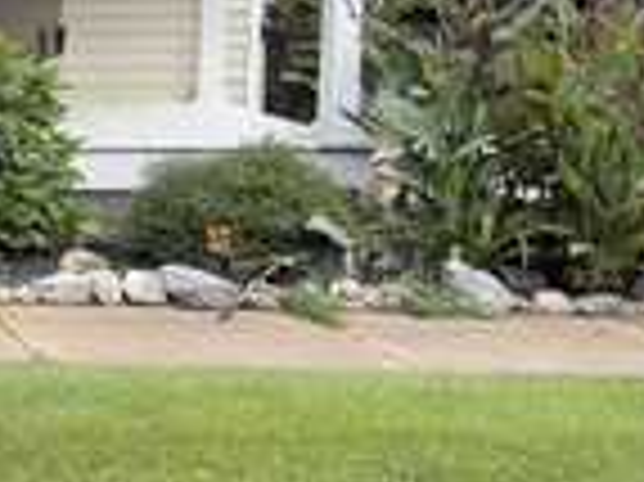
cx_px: -446
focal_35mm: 86
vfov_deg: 16.9
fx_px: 1599
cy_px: 54
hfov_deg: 18.7
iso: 100
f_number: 1.78
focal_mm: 6.76
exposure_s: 1/772
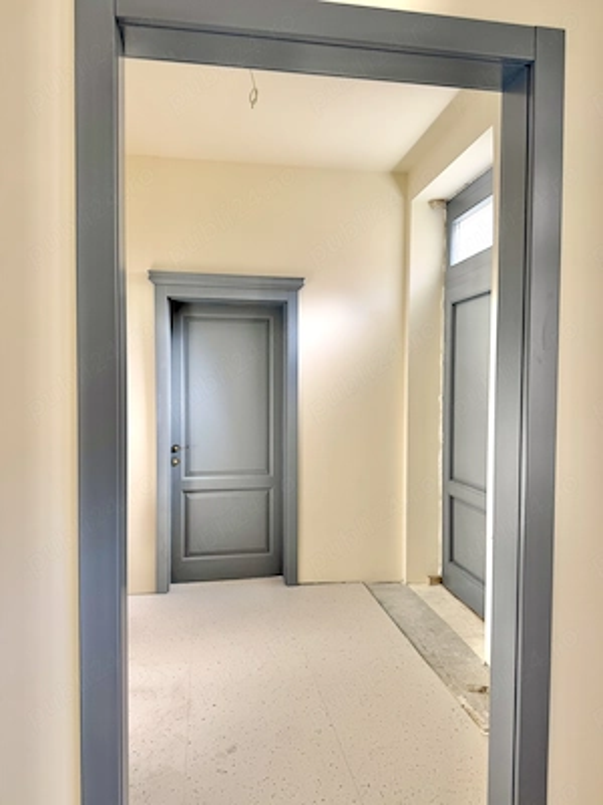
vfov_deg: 71.6
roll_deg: -0.3
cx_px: 302
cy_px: 402
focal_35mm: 24
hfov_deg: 56.8
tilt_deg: -1.7
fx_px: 557
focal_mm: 6.76
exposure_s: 1/121
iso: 80
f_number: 1.78
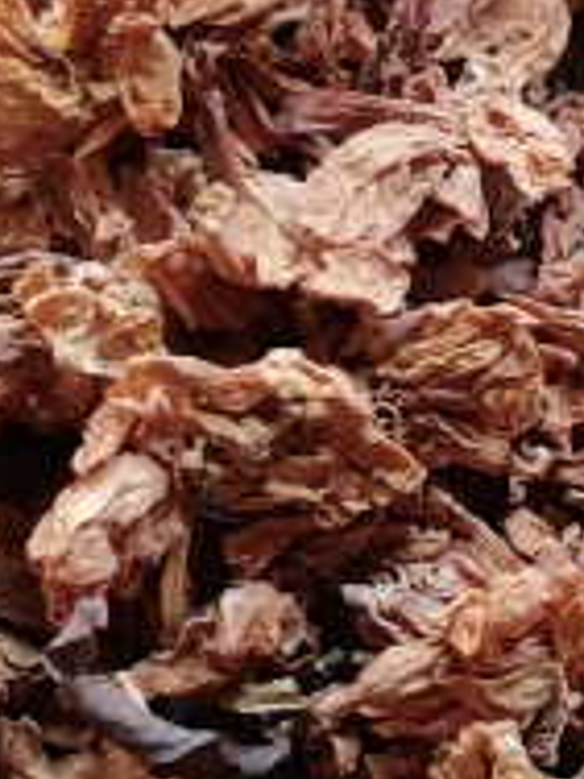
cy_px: 677
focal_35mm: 153
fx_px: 3442
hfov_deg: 9.7
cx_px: 373
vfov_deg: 12.8
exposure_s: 1/100
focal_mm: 5.58
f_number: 1.8
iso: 160
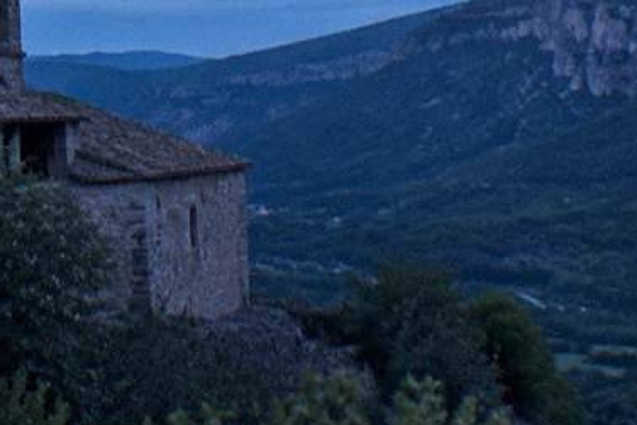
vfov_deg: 14.7
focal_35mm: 93
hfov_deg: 21.8
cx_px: 412
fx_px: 1646
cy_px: 157
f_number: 7.1
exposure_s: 1/400
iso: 640
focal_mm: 35
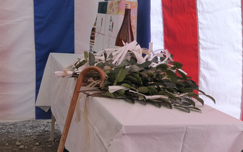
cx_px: 101
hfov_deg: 38.8
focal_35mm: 52
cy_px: 83
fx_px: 344
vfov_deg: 24.8
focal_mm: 4.3
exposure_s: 1/400
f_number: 3.3
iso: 200
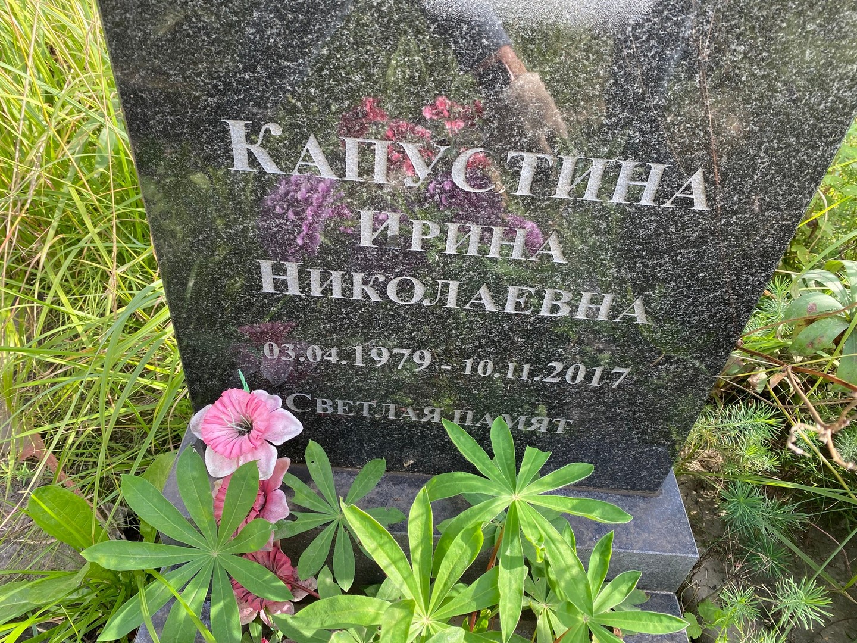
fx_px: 644
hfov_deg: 67.3
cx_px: 428
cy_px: 322
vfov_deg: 53.1
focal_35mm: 26
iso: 32
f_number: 1.8
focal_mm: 4.25
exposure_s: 1/171
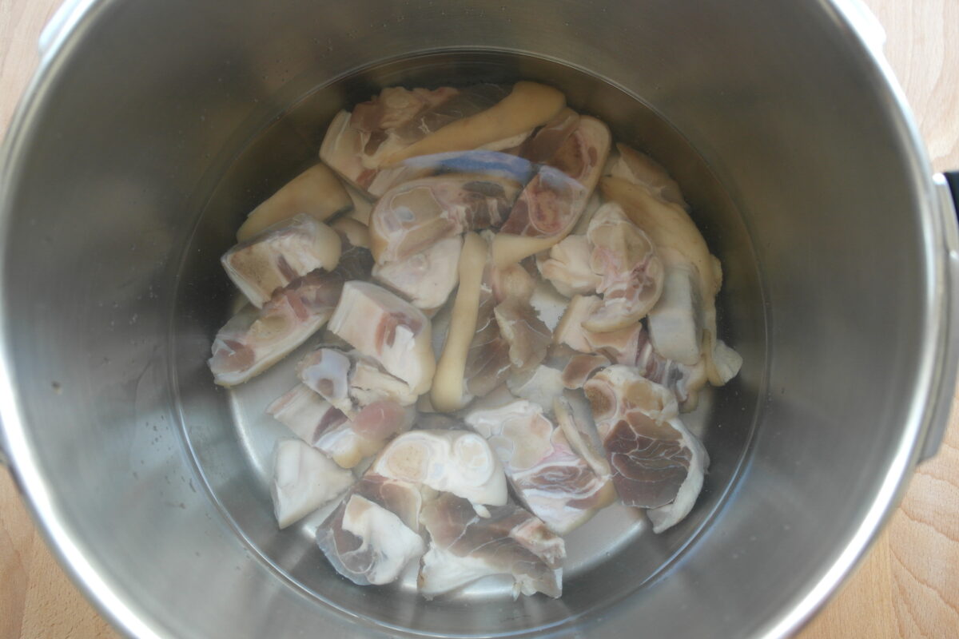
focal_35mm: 30
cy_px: 320
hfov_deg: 61.9
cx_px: 480
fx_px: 799
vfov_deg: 43.6
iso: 400
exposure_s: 1/80
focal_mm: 20
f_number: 3.5
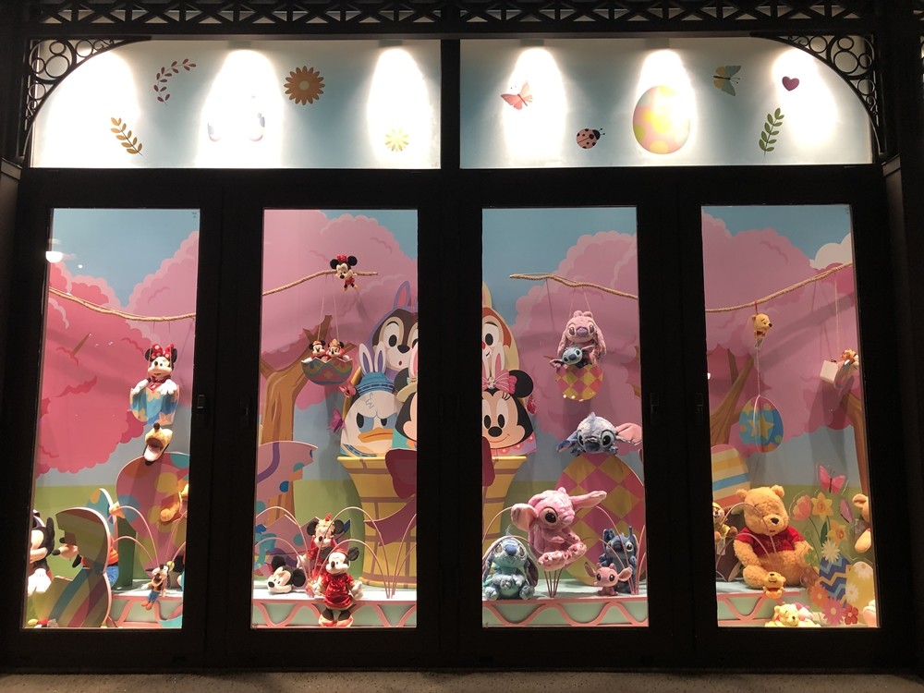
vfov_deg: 49.7
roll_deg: -0.1
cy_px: 346
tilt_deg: +5.7
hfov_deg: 63.4
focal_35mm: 28
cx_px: 462
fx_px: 747
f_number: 1.8
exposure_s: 1/17
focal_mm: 3.99
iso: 40
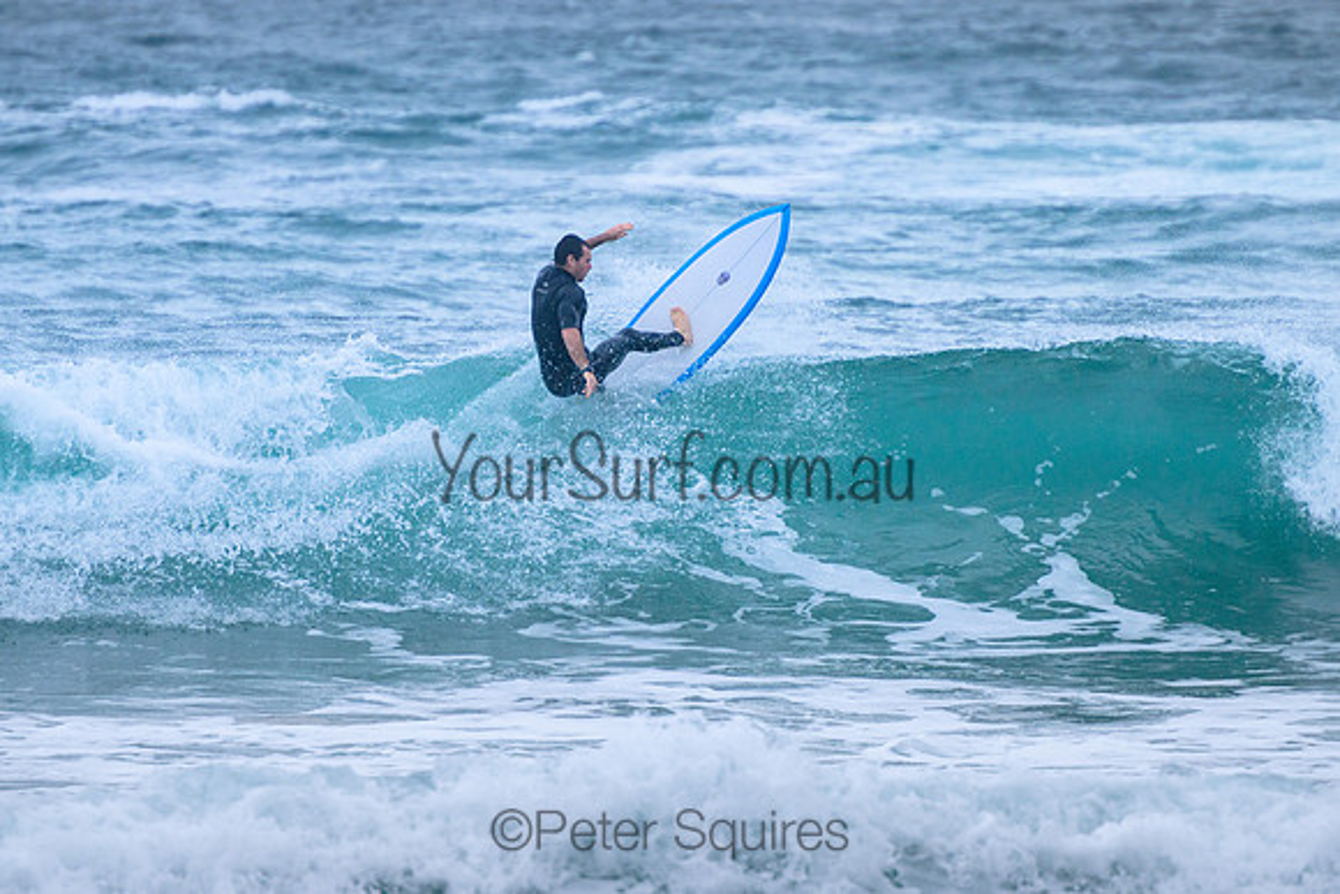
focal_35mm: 550
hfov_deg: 3.7
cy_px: 313
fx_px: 20481
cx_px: 690
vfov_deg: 2.5
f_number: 5.6
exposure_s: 1/2000
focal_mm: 400
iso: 720
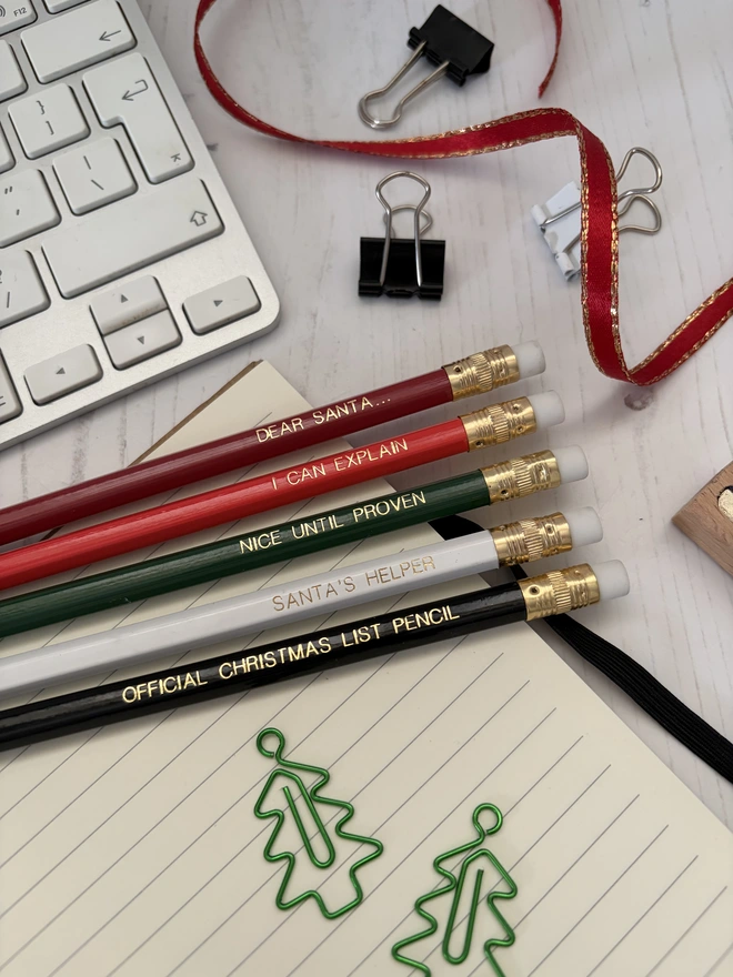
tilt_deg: -71.3
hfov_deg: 53.1
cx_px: 366
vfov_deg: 67.3
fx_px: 734
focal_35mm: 26
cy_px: 488
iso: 200
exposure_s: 1/60
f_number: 1.6
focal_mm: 5.96
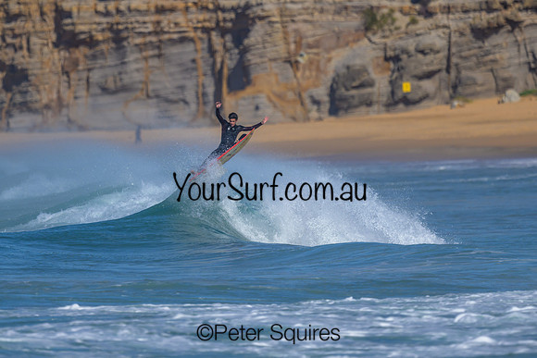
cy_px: 155
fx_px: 16419
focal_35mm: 1101
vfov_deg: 1.3
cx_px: 232
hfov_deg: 1.9
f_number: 6.3
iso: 180
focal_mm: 800
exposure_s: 1/2000
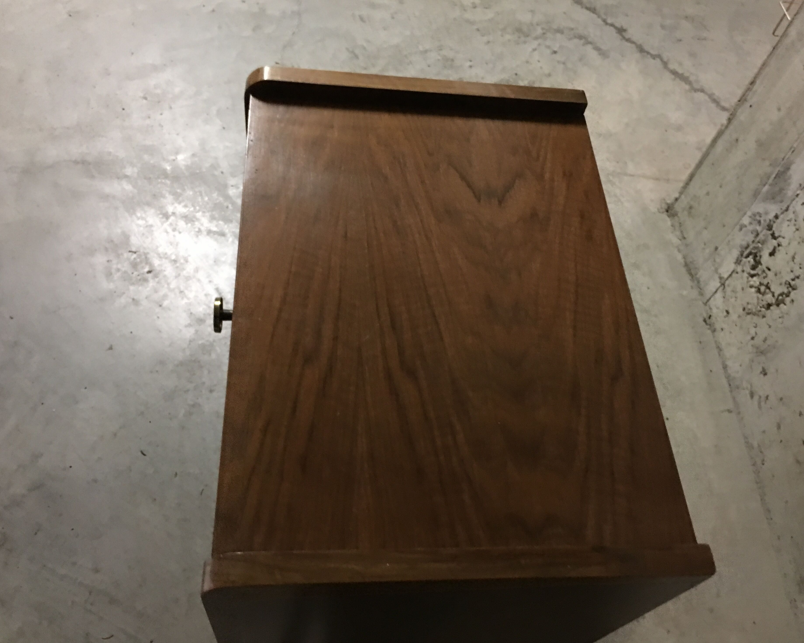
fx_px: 738
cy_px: 316
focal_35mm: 31
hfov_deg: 57.2
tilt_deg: -55.6
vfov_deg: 47.1
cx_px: 416
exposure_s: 1/4
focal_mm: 4.15
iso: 125
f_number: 2.2
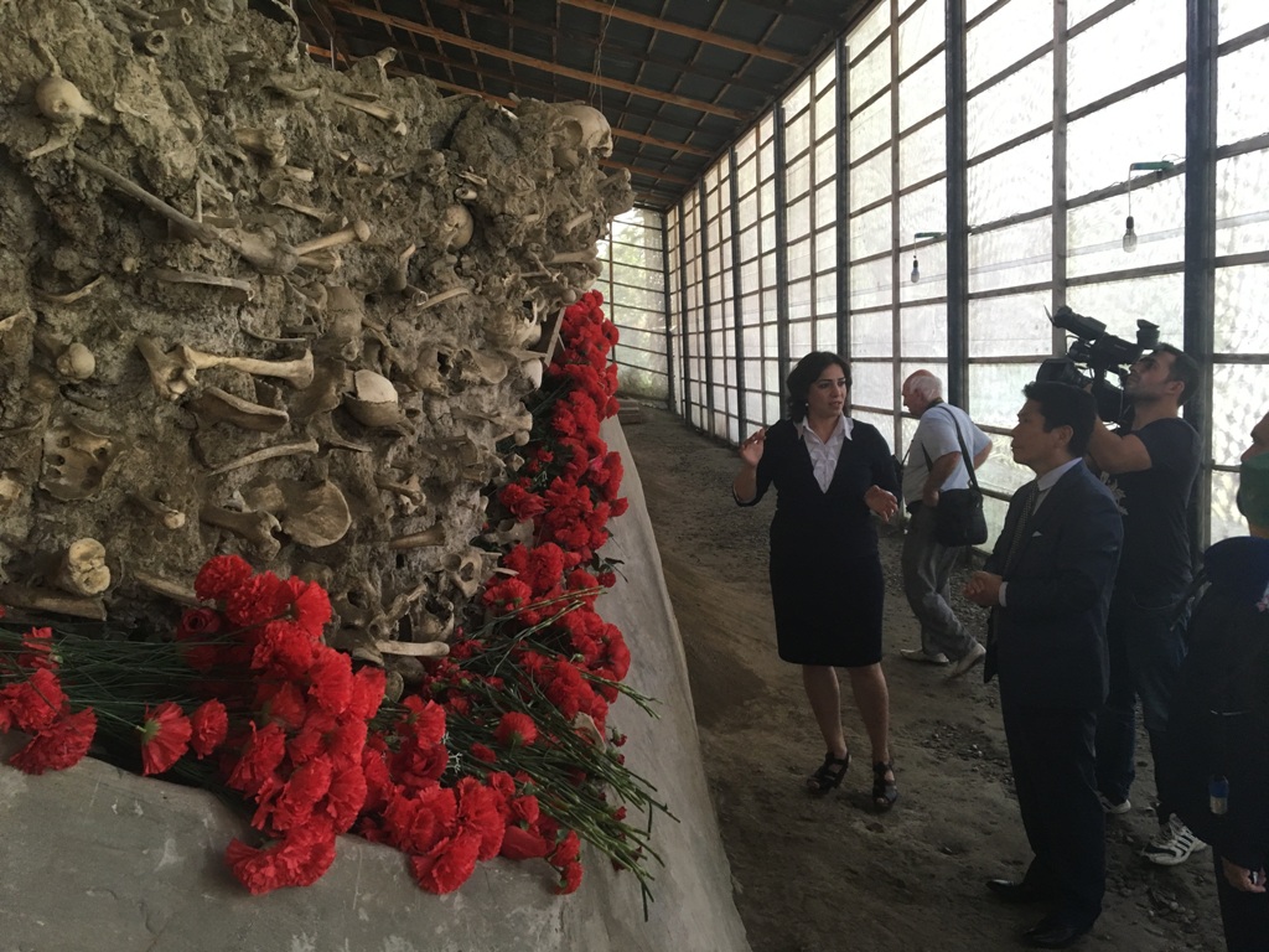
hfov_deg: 61.7
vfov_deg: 48.2
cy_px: 476
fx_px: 1063
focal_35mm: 29
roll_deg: +2.0
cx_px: 634
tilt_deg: -5.1
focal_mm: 4.15
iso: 64
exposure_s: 1/33
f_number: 2.2
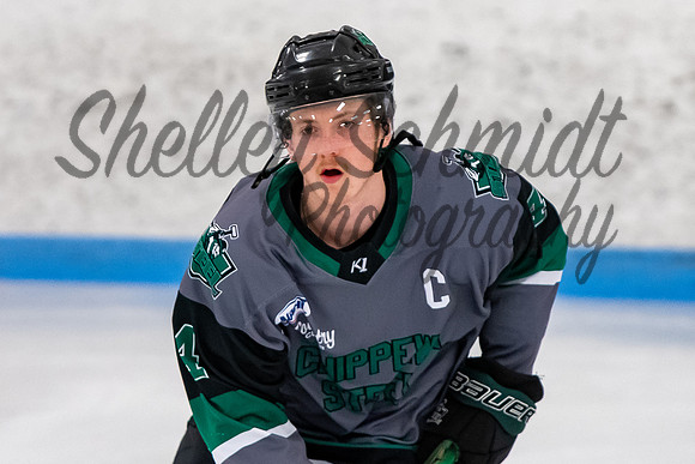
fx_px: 10521
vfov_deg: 2.5
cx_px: 284
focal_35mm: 545
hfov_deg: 3.8
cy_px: 145
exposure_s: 1/800
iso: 2500
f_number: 3.5
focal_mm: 200
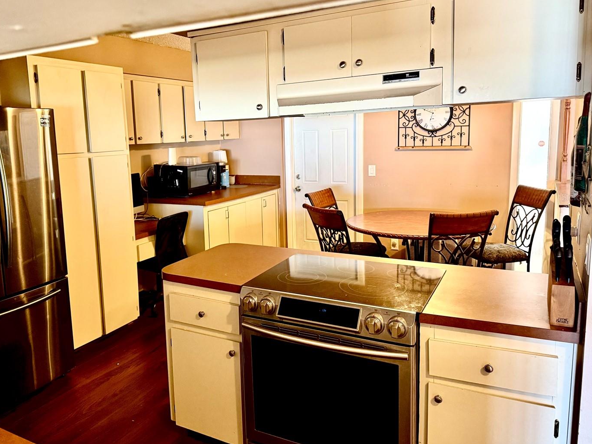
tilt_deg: -7.9
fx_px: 479
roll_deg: +1.8
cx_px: 257
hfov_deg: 63.2
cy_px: 197
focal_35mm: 28
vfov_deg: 49.7
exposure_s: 1/60
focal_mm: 6.76
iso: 400
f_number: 1.78
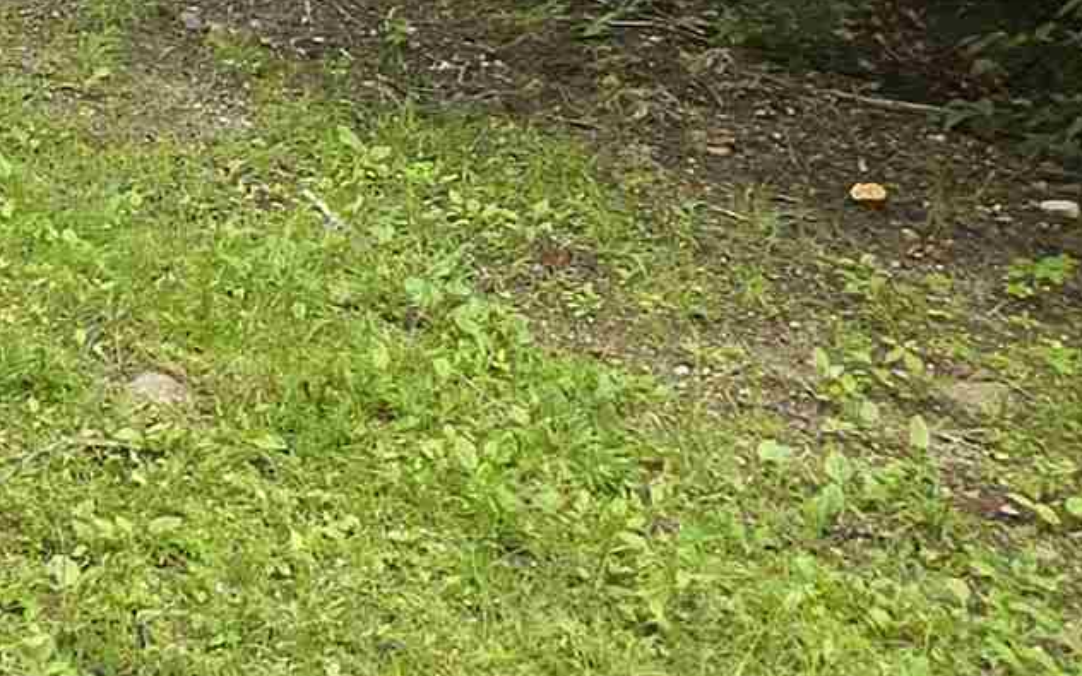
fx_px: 1976
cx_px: -169
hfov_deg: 27.4
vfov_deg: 17.0
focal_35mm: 67
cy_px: -419
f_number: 2.2
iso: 25
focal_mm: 1.7
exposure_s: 1/145
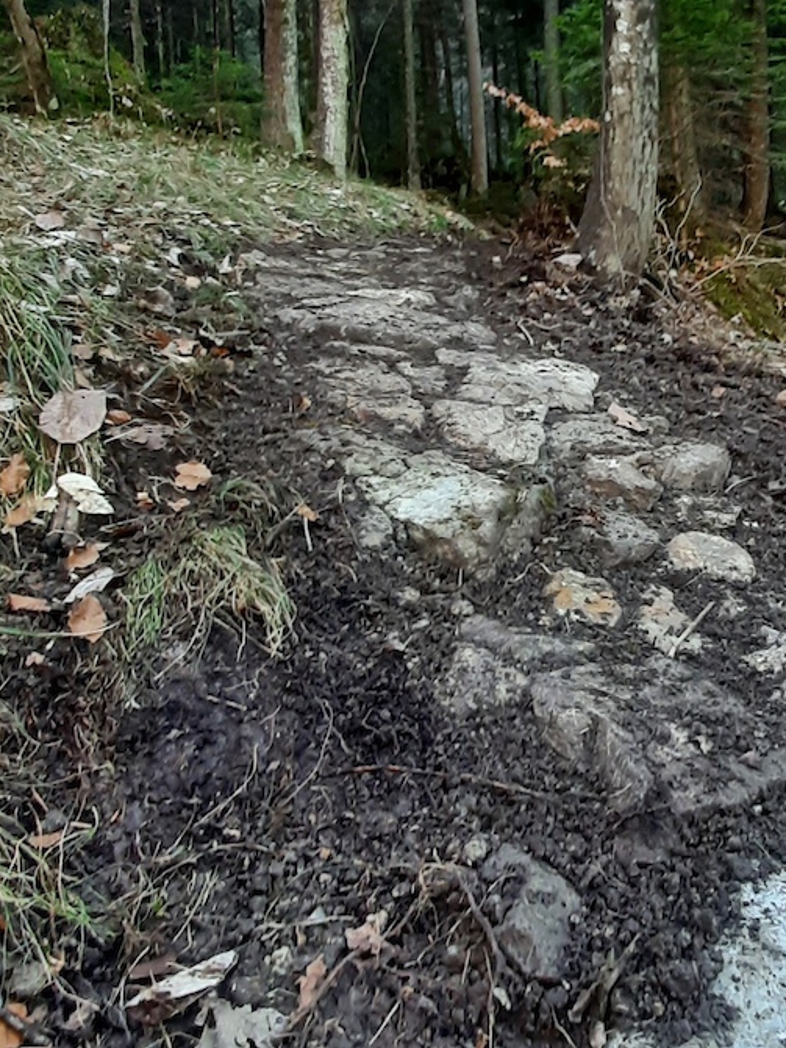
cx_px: 561
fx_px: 939
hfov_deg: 44.3
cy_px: 462
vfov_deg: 58.2
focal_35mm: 31
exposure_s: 1/50
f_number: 2.2
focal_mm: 1.42
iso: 125
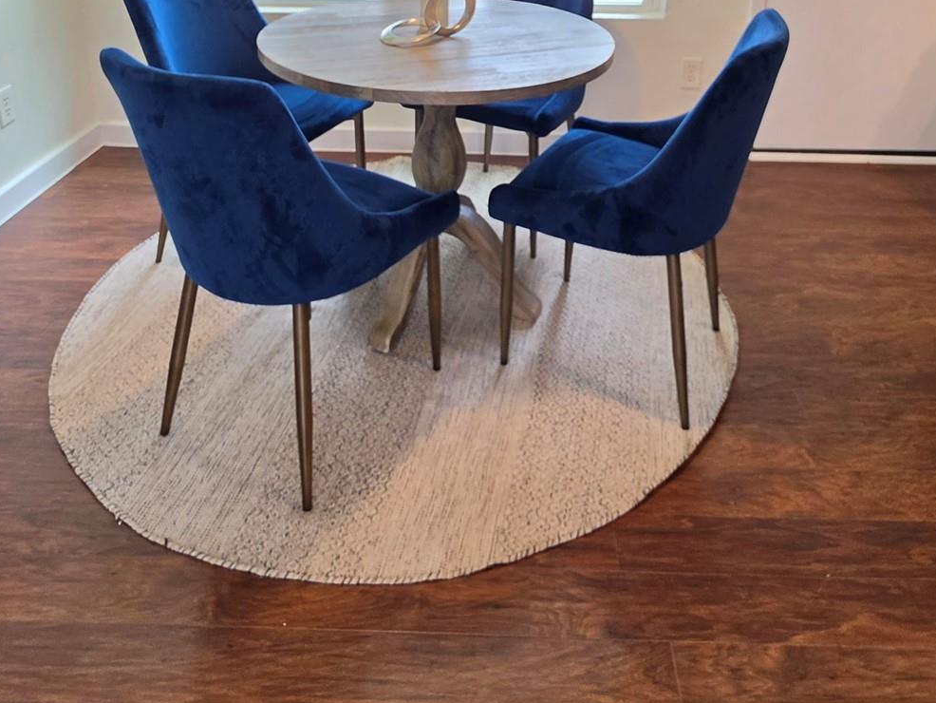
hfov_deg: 65.2
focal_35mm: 27
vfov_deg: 44.7
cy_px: 22
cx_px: 510
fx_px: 730
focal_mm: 2.2
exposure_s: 1/60
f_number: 1.9
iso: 200
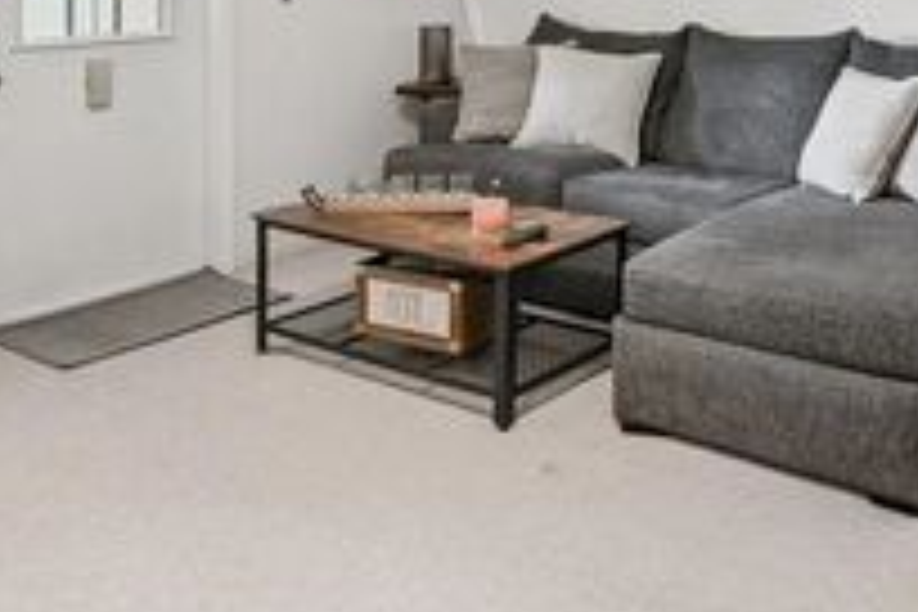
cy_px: -47
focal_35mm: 44
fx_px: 1122
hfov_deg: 43.7
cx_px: 630
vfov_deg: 28.0
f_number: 8
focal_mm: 14
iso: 3200
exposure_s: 1/50
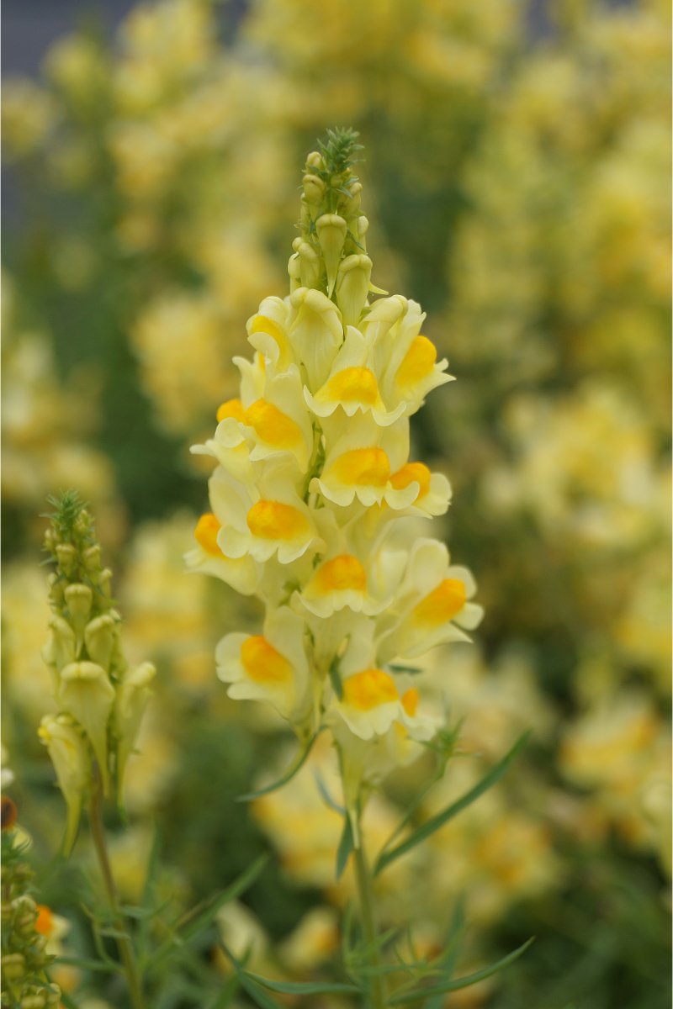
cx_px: 336
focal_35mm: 82
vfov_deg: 24.6
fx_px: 2313
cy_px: 504
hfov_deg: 16.6
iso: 100
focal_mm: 55
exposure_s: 1/250
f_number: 6.3
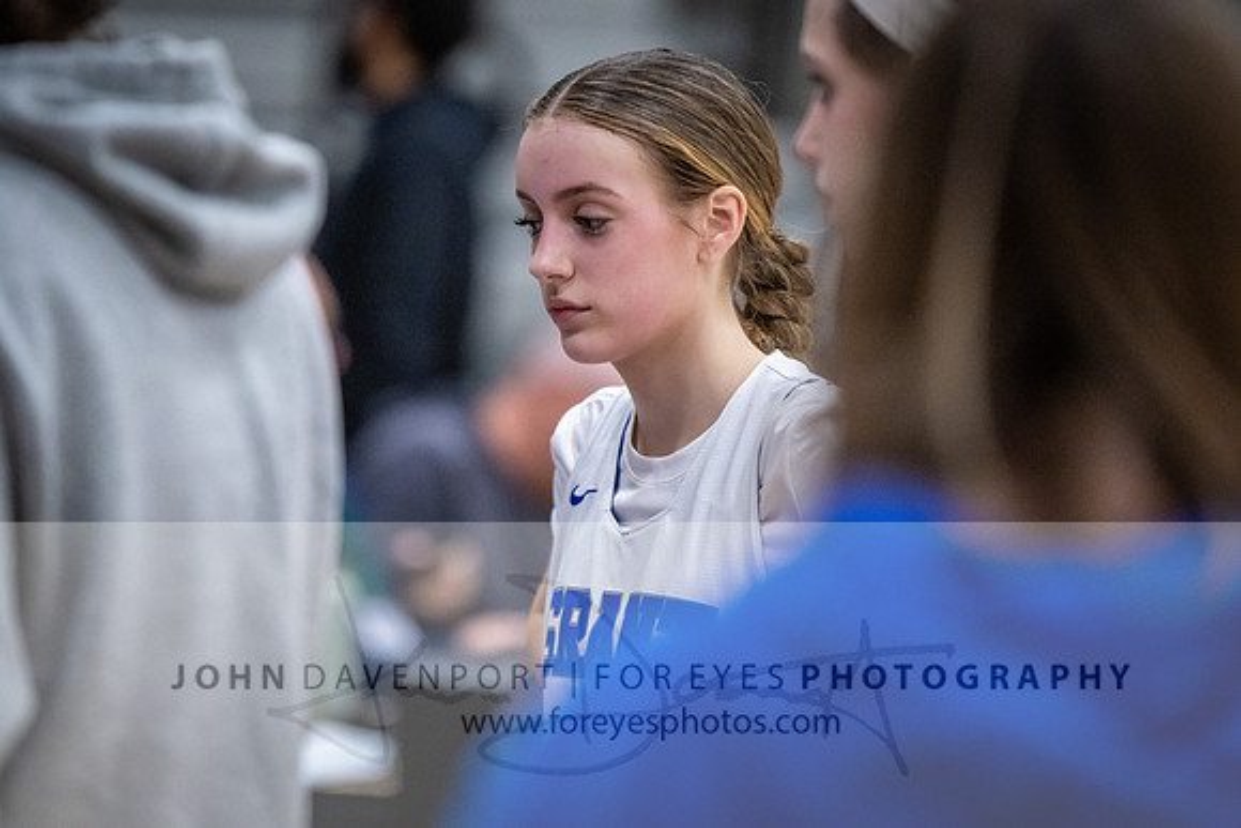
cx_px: 563
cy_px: 329
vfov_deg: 5.7
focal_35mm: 241
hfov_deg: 8.5
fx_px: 8306
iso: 9000
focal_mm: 200
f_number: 2.8
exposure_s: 1/1000
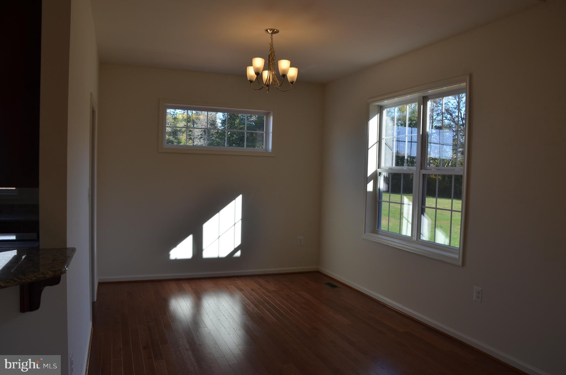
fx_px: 424
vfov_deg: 47.7
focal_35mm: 27
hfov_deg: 67.5
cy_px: 188
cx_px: 283
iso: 200
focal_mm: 18
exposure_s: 1/160
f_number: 6.3
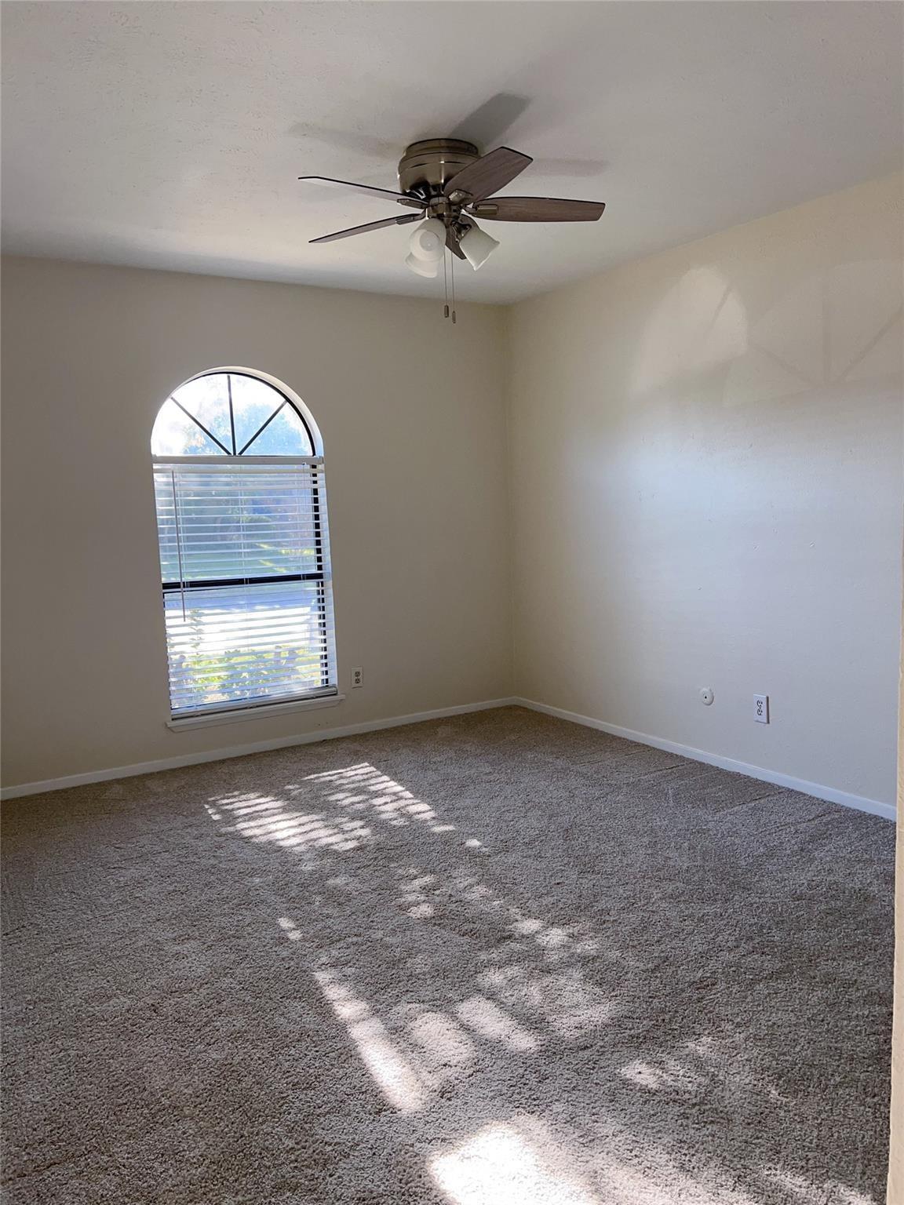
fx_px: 905
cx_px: 452
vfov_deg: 67.3
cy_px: 602
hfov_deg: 53.1
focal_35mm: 26
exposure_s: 1/121
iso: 80
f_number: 1.5
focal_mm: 5.7
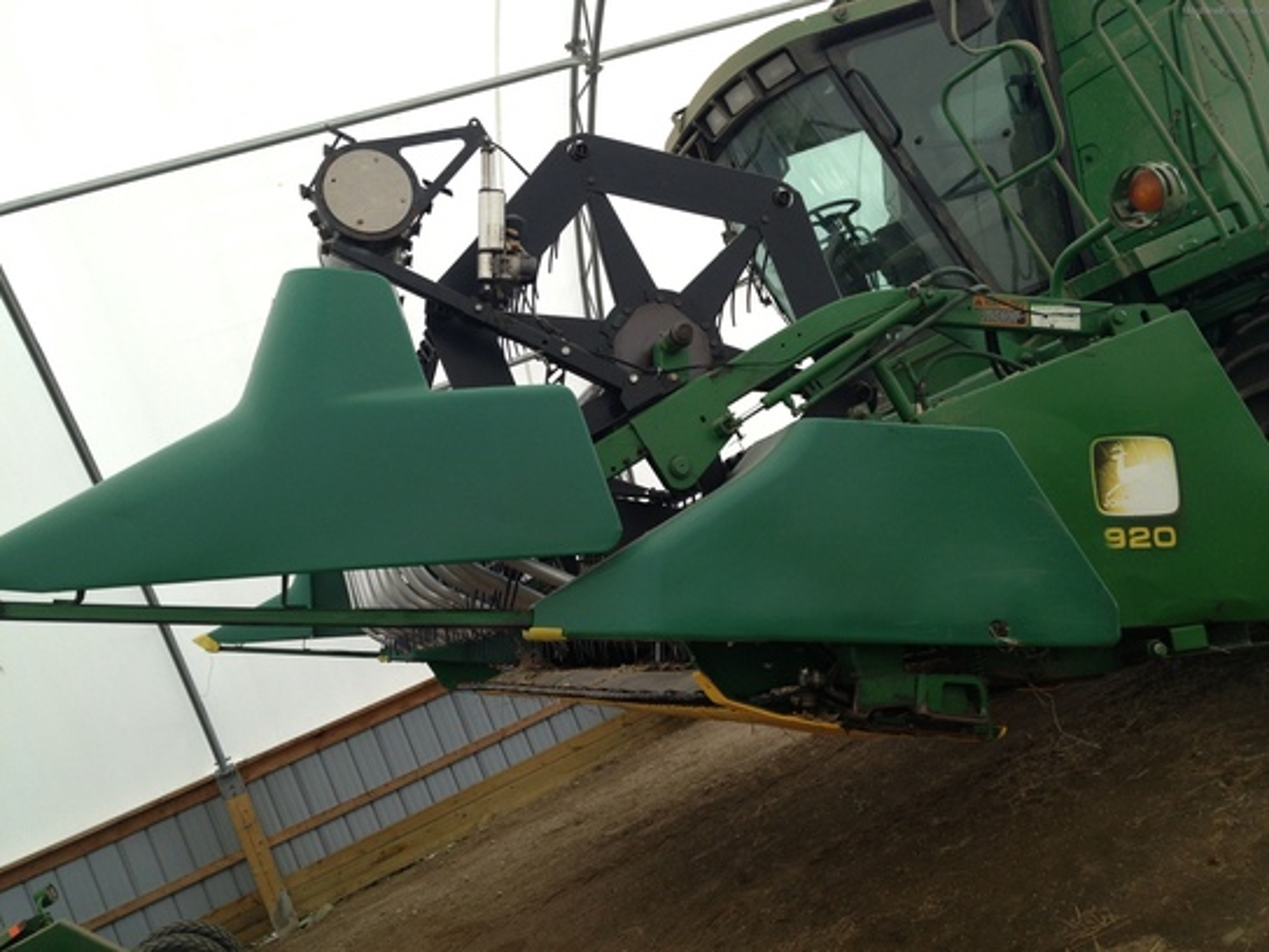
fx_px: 1283
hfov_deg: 52.6
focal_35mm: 35
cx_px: 634
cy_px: 476
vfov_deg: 40.7
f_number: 2.4
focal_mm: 4.28
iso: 64
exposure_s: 1/272
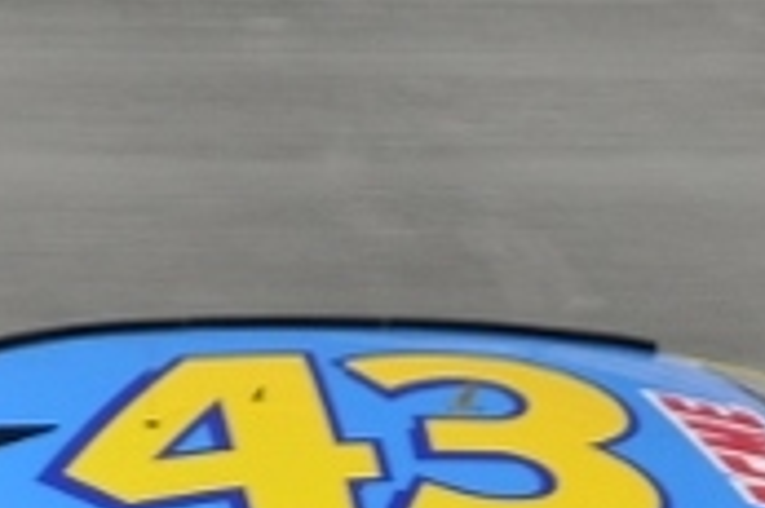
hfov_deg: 1.1
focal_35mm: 1856
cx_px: 323
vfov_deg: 0.7
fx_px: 39402
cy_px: 921
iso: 800
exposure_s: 1/800
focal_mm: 270
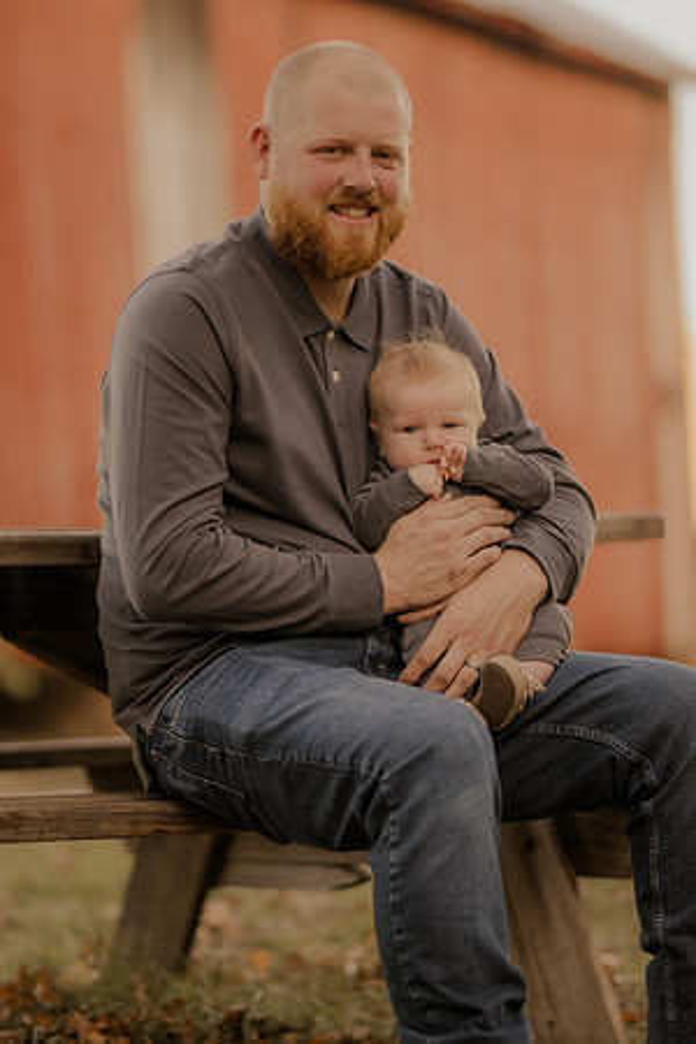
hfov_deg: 10.8
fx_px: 3683
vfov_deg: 16.1
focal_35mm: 127
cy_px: 522
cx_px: 348
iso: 200
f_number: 1.4
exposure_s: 1/320
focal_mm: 85
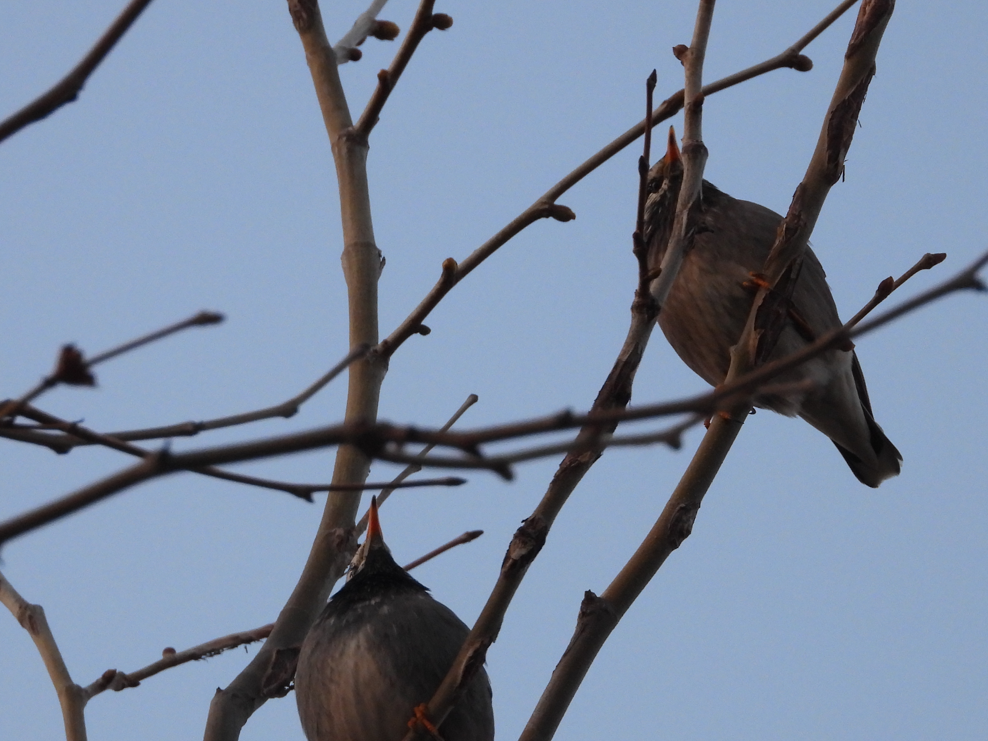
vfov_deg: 1.0
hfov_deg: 1.4
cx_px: 433
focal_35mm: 1448
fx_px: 41332
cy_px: 486
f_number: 5.6
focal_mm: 180
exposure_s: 1/125
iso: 500
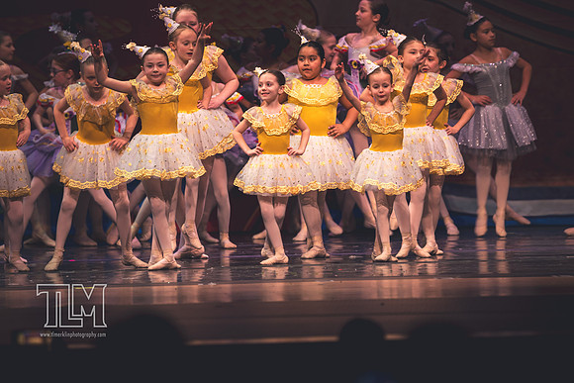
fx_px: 4787
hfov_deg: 6.9
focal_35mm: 300
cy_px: 192
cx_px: 287
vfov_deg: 4.6
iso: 250
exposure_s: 1/250
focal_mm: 200
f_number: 2.8
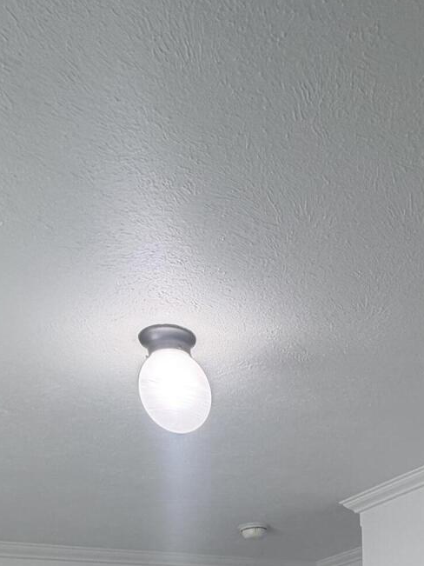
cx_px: 404
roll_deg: +1.0
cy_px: 862
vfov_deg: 28.0
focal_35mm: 43
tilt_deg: -5.1
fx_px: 702
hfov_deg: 31.5
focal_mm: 2.22
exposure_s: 1/120
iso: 80
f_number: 2.2
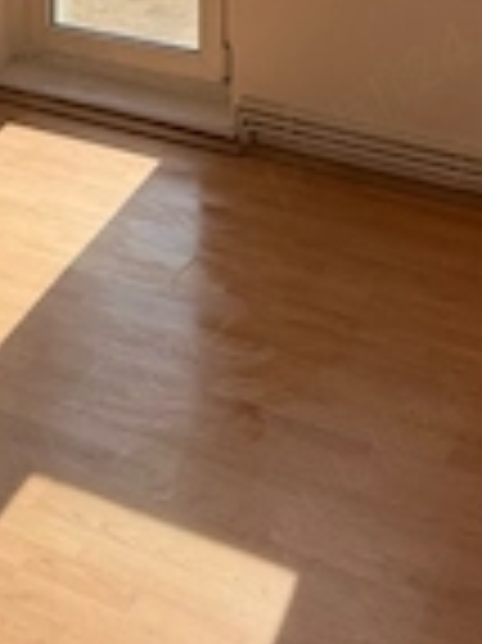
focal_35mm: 67
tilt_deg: -7.1
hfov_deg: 21.8
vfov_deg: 24.8
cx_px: 144
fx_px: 1246
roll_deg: +0.2
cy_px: -212
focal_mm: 6.76
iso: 100
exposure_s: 1/1949
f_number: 1.78
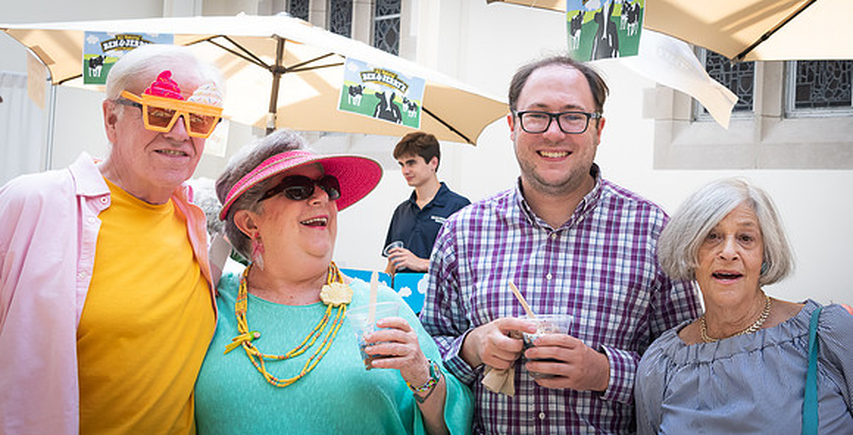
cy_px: 215
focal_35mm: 54
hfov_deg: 39.1
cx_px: 551
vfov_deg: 20.7
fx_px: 1191
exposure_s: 1/200
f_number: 6.3
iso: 500
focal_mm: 28
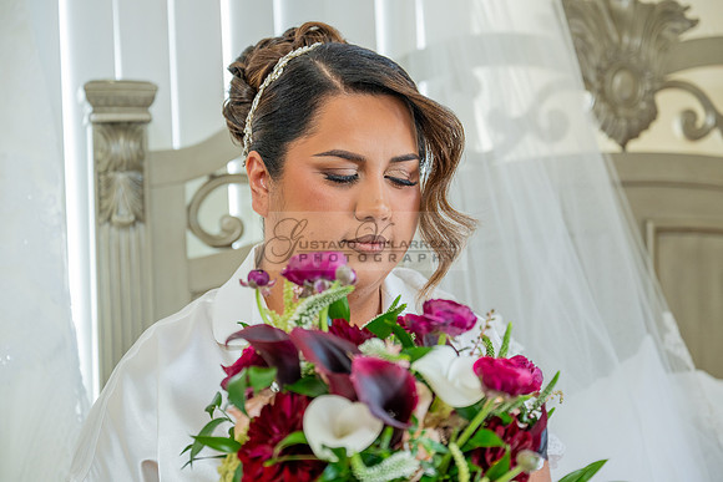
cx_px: 362
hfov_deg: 28.8
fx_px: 1406
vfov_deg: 19.5
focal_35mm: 70
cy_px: 241
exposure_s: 1/125
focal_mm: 70
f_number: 3.5
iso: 640
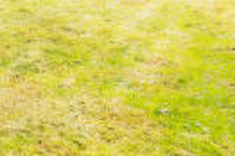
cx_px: -74
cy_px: -67
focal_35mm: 70
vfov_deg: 17.7
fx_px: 456
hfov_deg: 24.9
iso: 250
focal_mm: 14
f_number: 9
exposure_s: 1/320
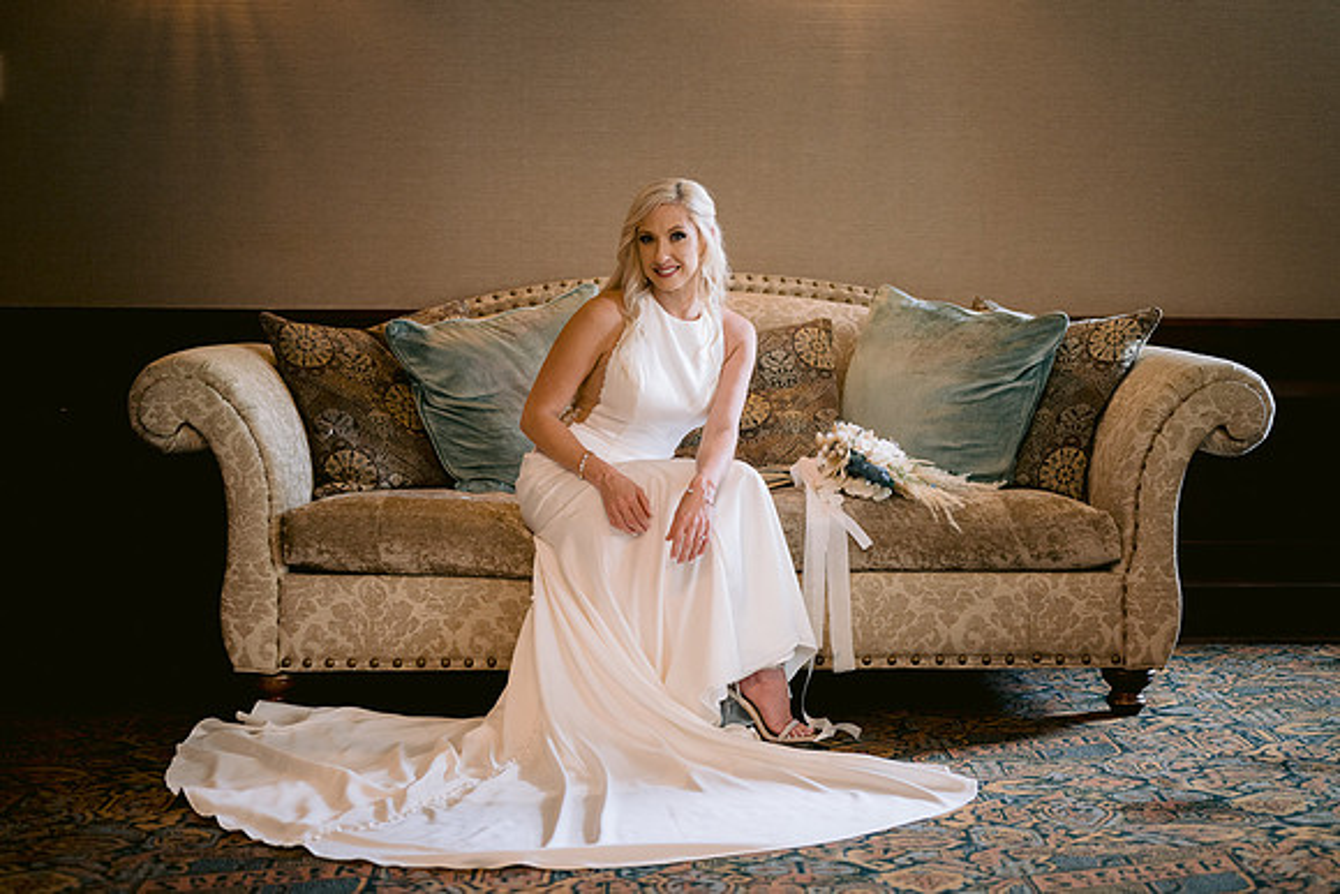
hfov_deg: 36.1
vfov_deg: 24.6
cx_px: 722
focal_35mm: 55
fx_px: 2055
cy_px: 439
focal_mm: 50
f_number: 1.8
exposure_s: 1/100
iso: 400
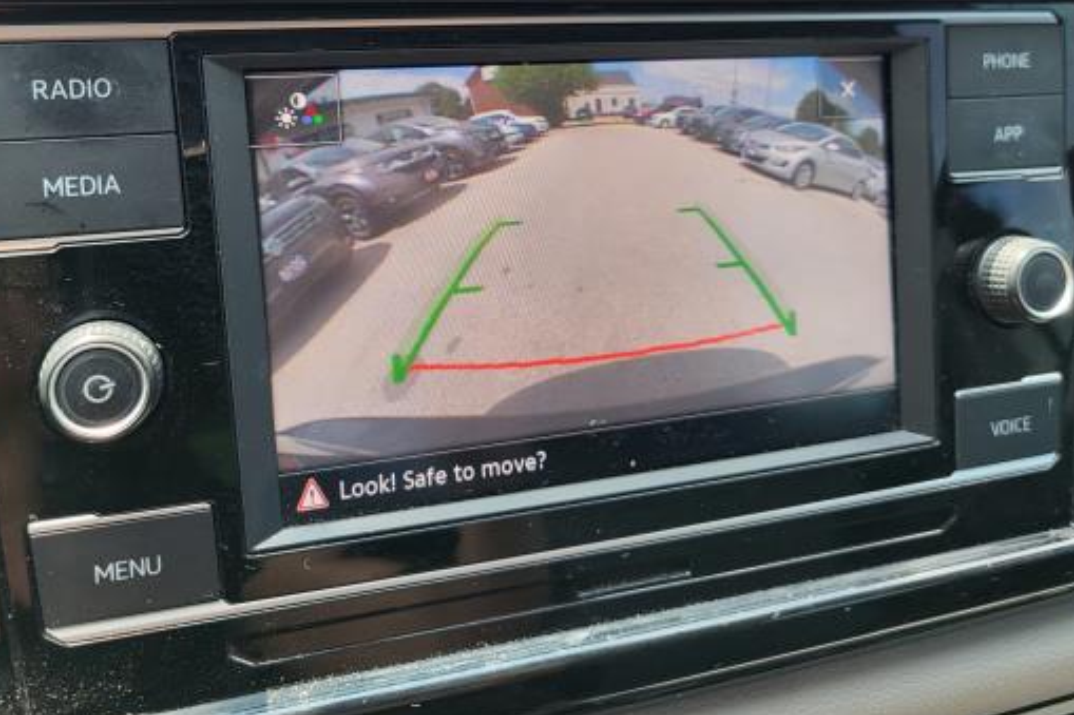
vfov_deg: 38.3
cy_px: 217
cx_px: 515
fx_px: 1014
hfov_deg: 55.8
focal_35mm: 34
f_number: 1.8
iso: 40
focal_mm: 5.4
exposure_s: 1/230
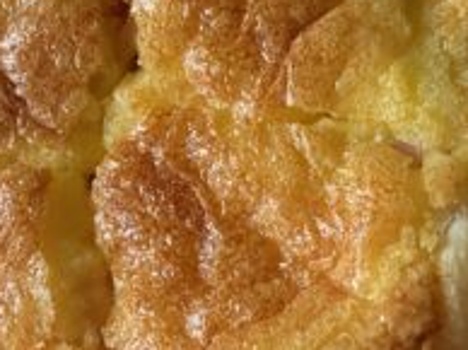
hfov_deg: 22.6
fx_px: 1161
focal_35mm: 86
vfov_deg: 17.1
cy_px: 147
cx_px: 136
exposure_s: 1/60
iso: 320
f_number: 1.8
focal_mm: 4.25
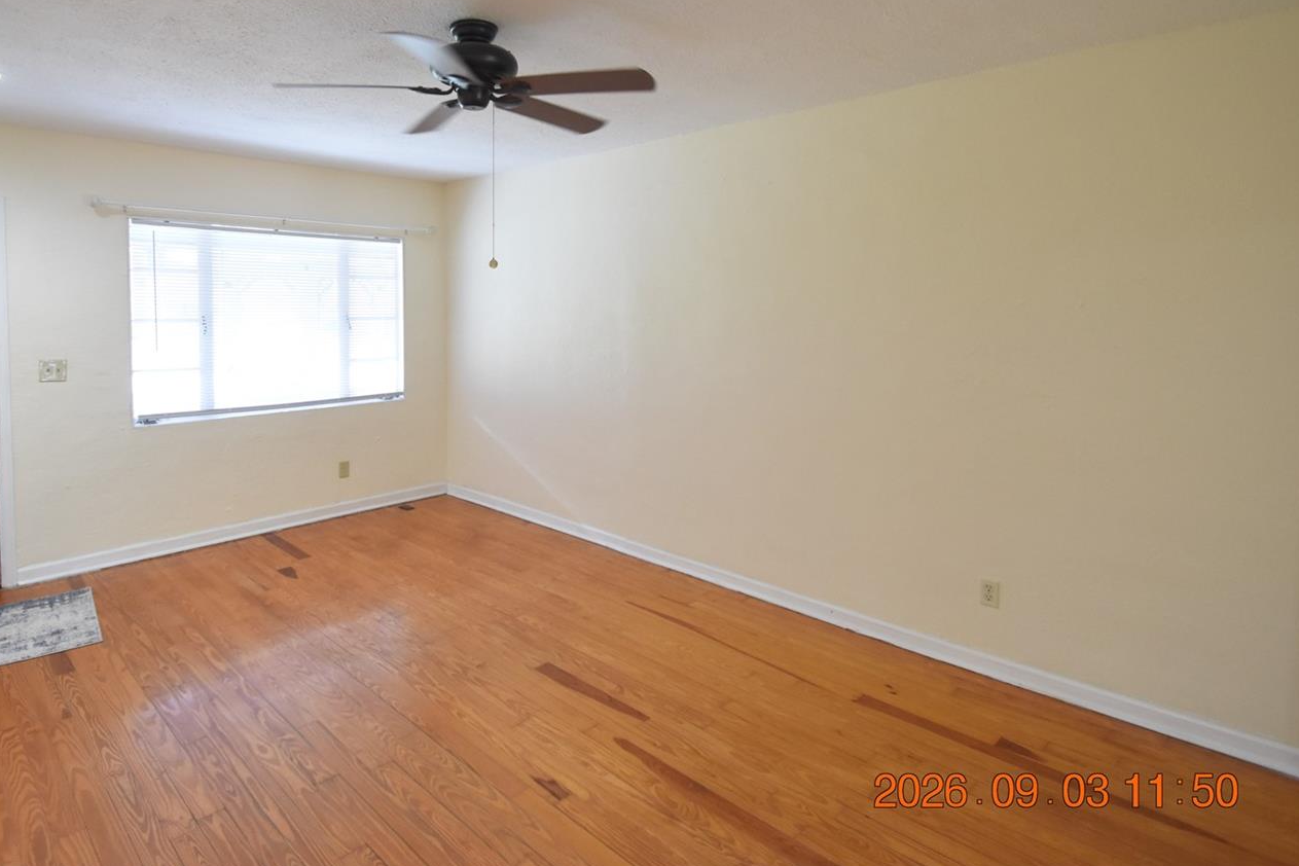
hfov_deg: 86.5
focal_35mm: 19
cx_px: 571
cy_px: 325
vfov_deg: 63.6
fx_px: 686
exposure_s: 1/60
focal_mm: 10
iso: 1400
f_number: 3.5
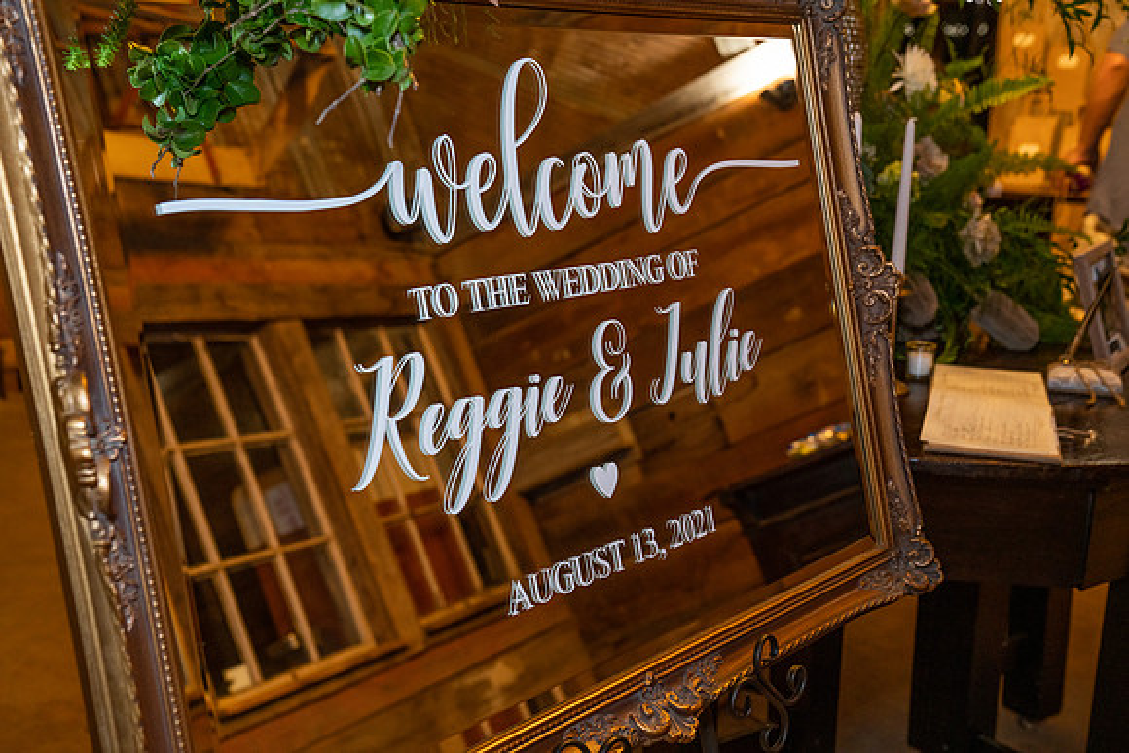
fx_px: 1380
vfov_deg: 30.5
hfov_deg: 44.5
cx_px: 564
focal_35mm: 44
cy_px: 376
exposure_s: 1/80
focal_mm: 44
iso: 1600
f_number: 5
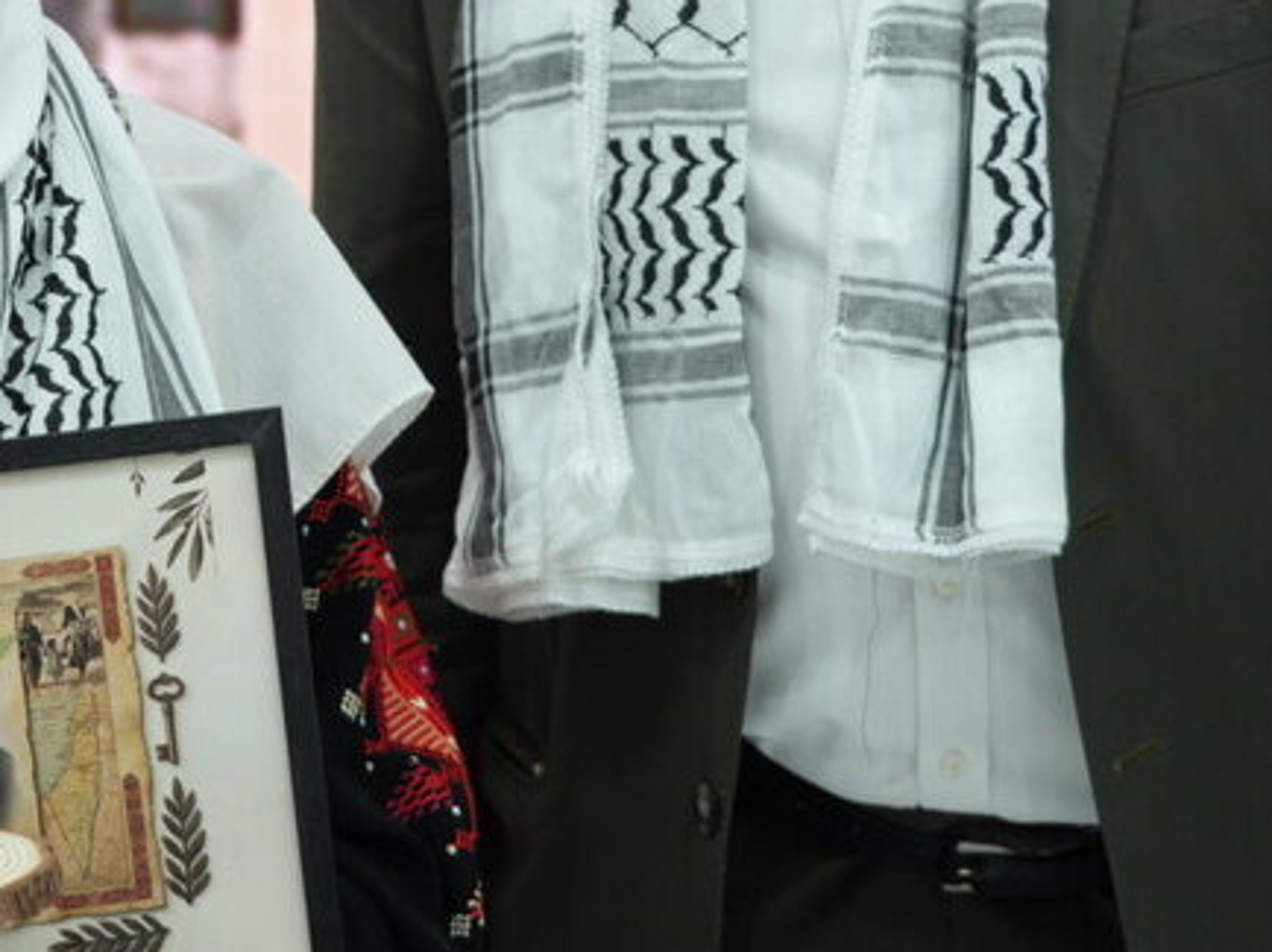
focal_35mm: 125
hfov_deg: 15.7
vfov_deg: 11.7
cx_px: 234
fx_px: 4591
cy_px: -26
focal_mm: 47
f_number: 4
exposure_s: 1/160
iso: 640
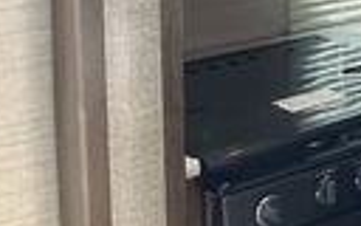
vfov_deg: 13.1
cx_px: 474
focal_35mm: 96
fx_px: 944
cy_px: -85
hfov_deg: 19.8
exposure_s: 1/72
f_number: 1.8
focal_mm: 3
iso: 64
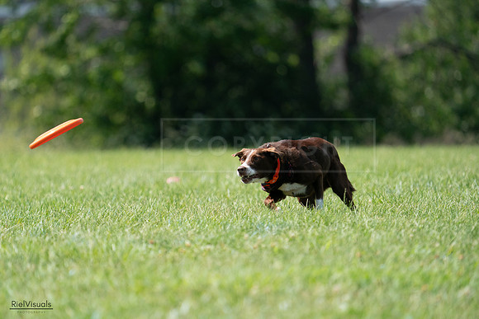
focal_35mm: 422
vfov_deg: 3.3
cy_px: 160
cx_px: 240
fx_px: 5616
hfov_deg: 4.9
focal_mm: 422
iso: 1600
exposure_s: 1/4000
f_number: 6.3
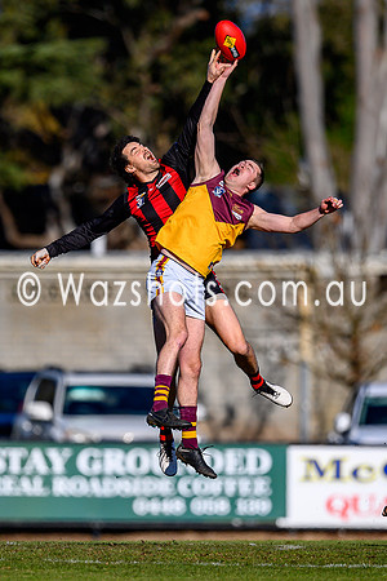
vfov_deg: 2.2
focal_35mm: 930
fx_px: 14992
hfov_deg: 1.5
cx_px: 107
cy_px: 358
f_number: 4
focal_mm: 500
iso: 180
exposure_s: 1/3200
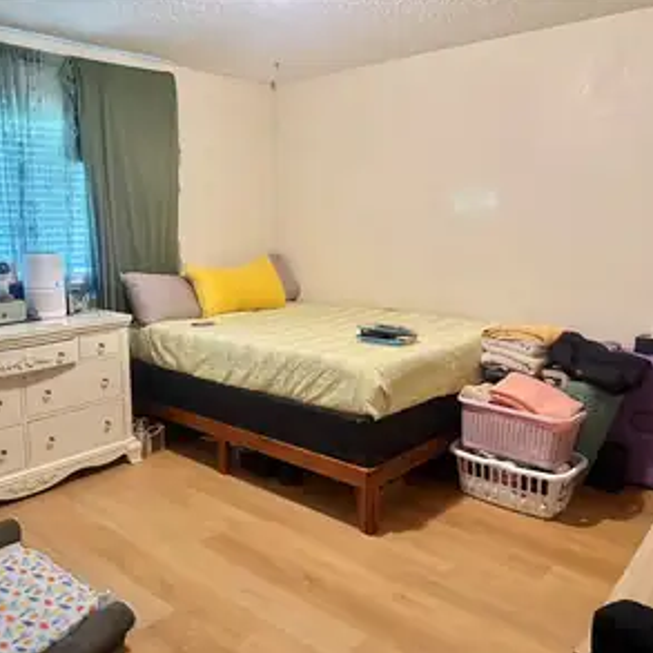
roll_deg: +0.8
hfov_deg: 55.3
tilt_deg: -11.1
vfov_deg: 55.6
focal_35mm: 29
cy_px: 330
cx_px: 267
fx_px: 619
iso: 640
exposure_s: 1/40
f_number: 1.78
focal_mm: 6.76
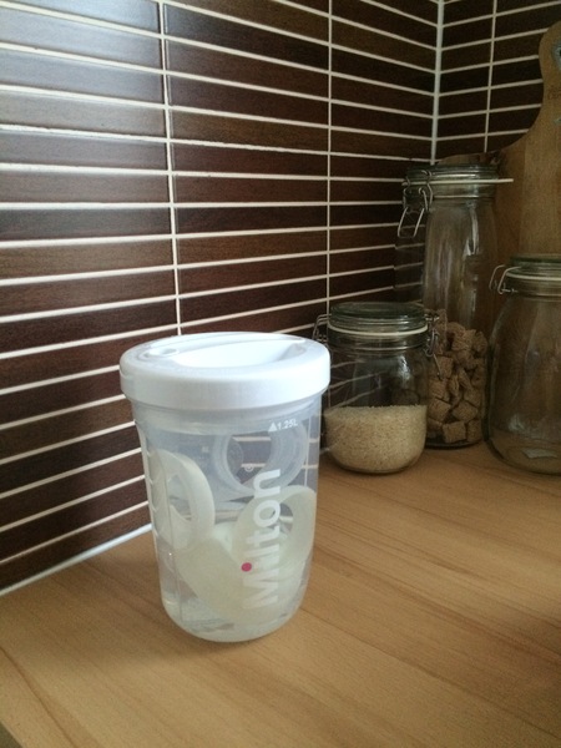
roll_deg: +0.0
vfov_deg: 61.7
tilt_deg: -15.7
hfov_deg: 48.2
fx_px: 627
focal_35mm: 29
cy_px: 374
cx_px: 280
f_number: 2.2
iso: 320
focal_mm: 4.15
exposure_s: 1/17
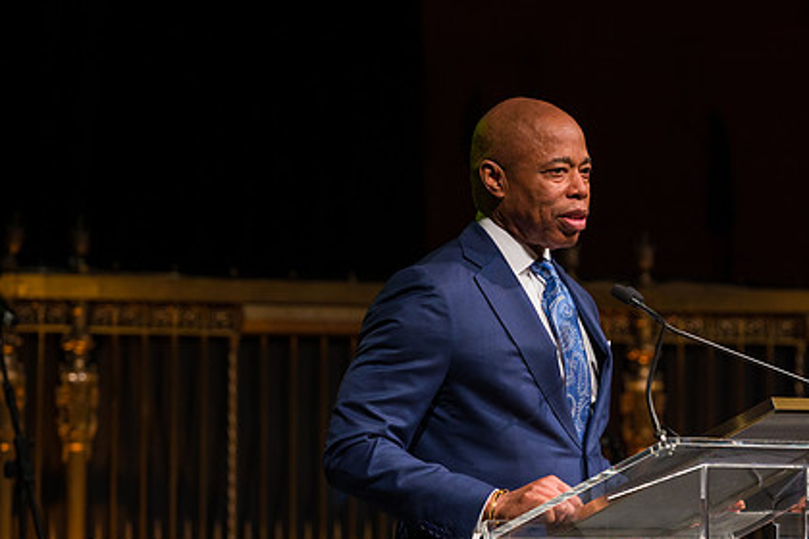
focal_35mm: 200
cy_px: 306
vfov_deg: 6.9
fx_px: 4494
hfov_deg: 10.3
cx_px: 539
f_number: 4
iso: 2000
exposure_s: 1/250
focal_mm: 145
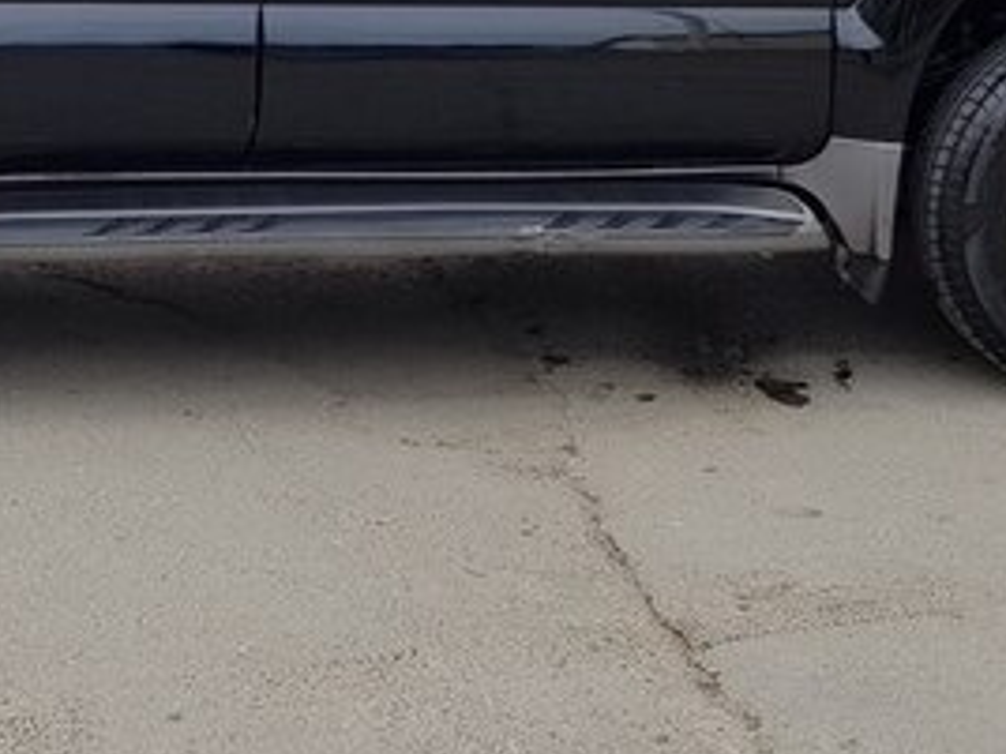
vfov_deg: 21.5
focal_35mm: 64
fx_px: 1860
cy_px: -118
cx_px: 300
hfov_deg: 29.9
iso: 40
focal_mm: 4.2
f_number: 1.7
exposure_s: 1/344
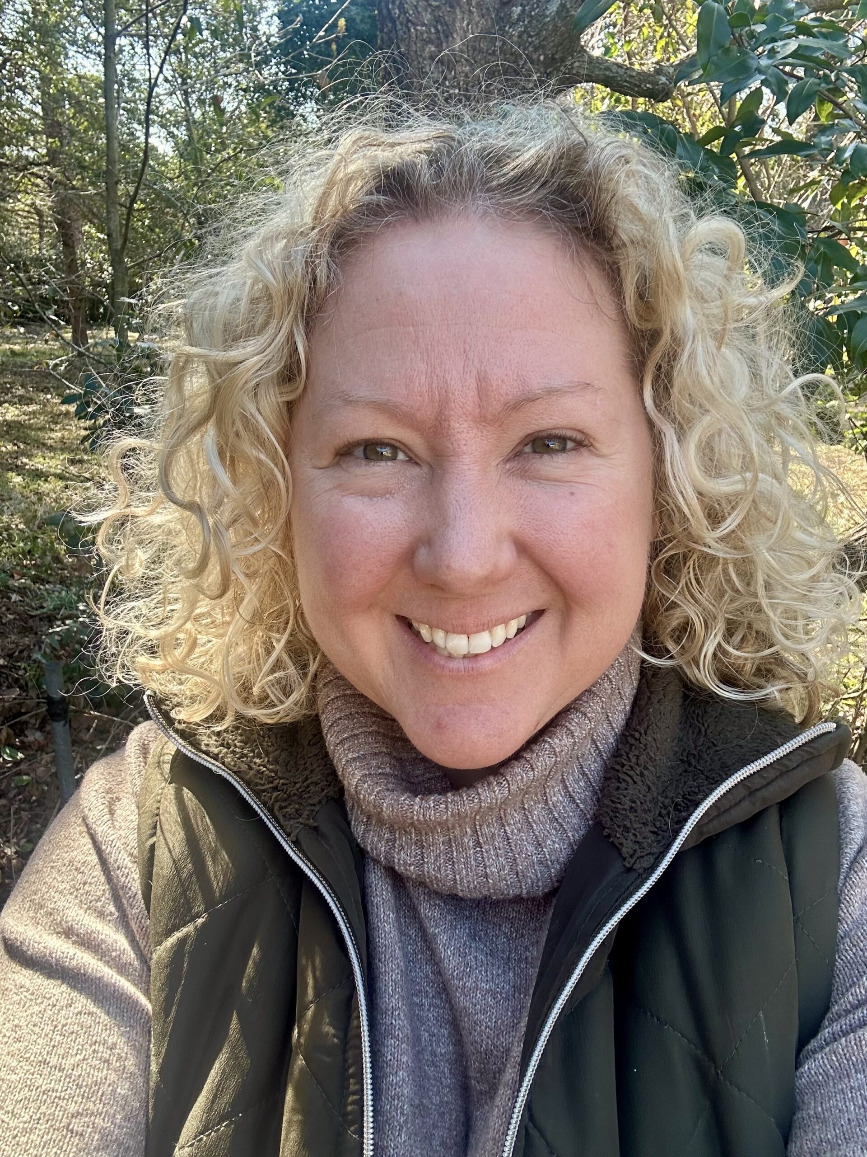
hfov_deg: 46.8
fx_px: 1002
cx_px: 434
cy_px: 578
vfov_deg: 60.0
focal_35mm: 30
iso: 32
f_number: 1.9
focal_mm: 2.69
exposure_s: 1/145
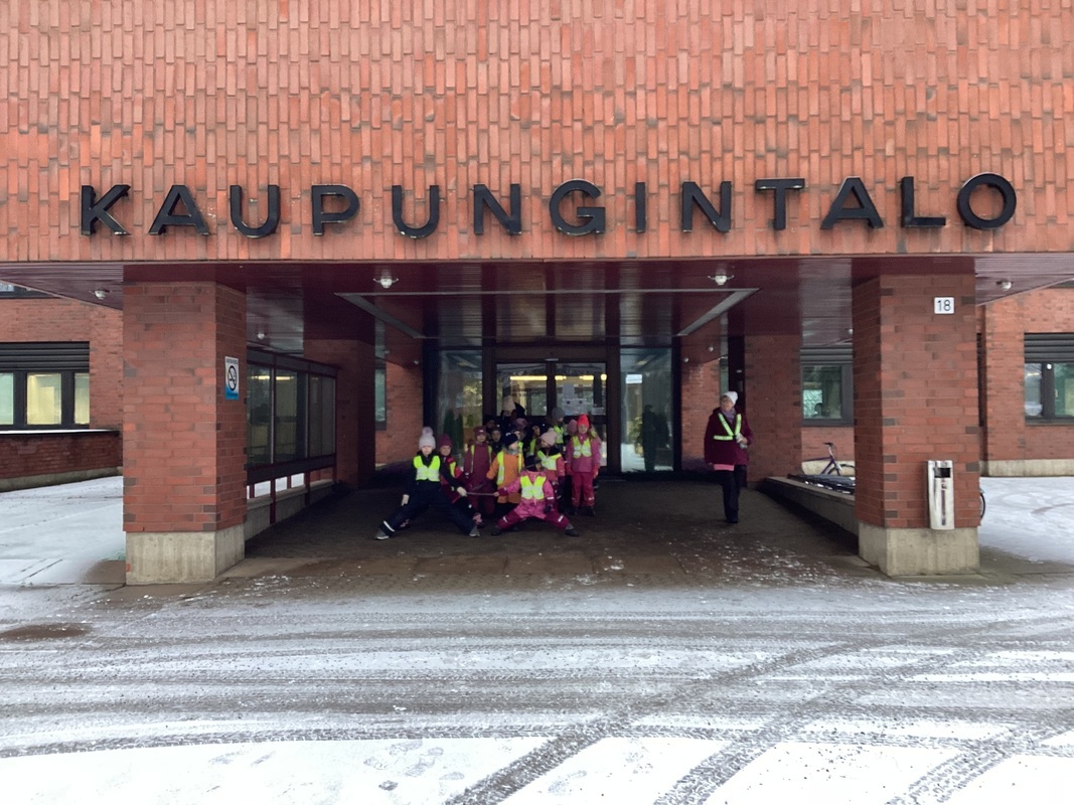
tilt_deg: +0.2
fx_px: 962
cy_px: 402
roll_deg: +0.2
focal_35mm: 31
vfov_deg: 45.4
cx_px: 537
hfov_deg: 58.4
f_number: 2.4
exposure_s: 1/50
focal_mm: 3.3
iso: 80
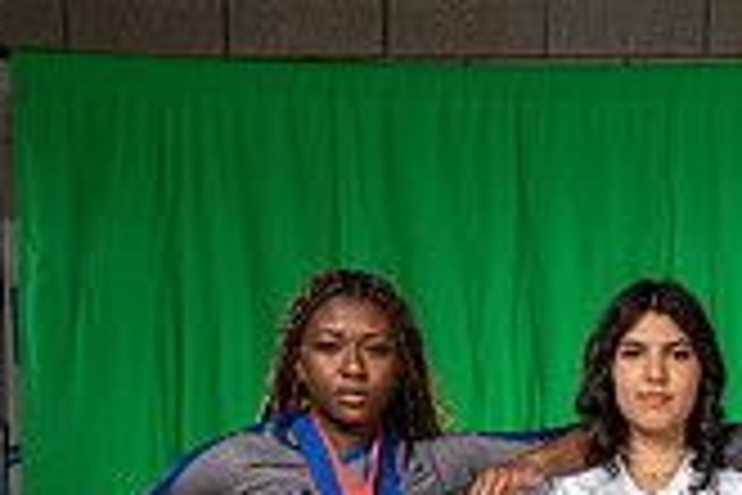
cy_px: 976
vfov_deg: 10.3
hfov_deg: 16.5
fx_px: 2535
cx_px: 607
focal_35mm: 123
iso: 160
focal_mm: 45
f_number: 5.6
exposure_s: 1/250
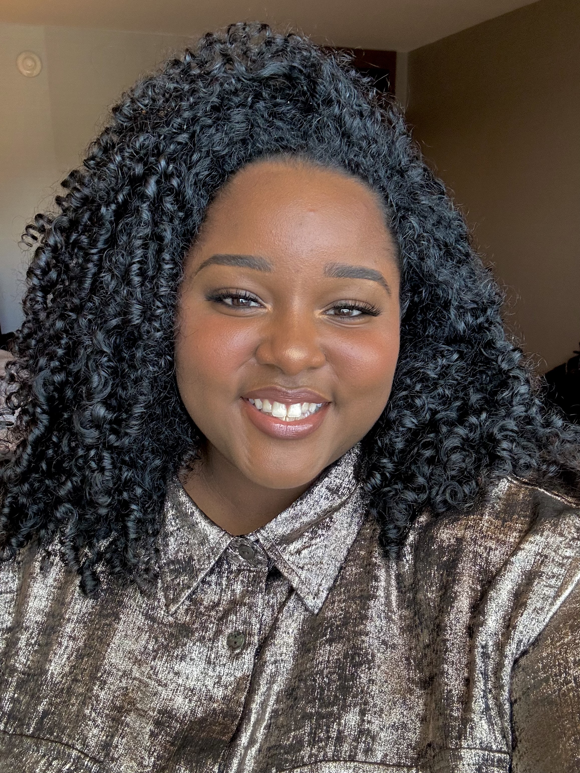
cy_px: 386
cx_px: 290
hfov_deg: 46.8
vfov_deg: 60.0
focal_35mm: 30
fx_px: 670
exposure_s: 1/81
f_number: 1.9
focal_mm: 2.69
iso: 80
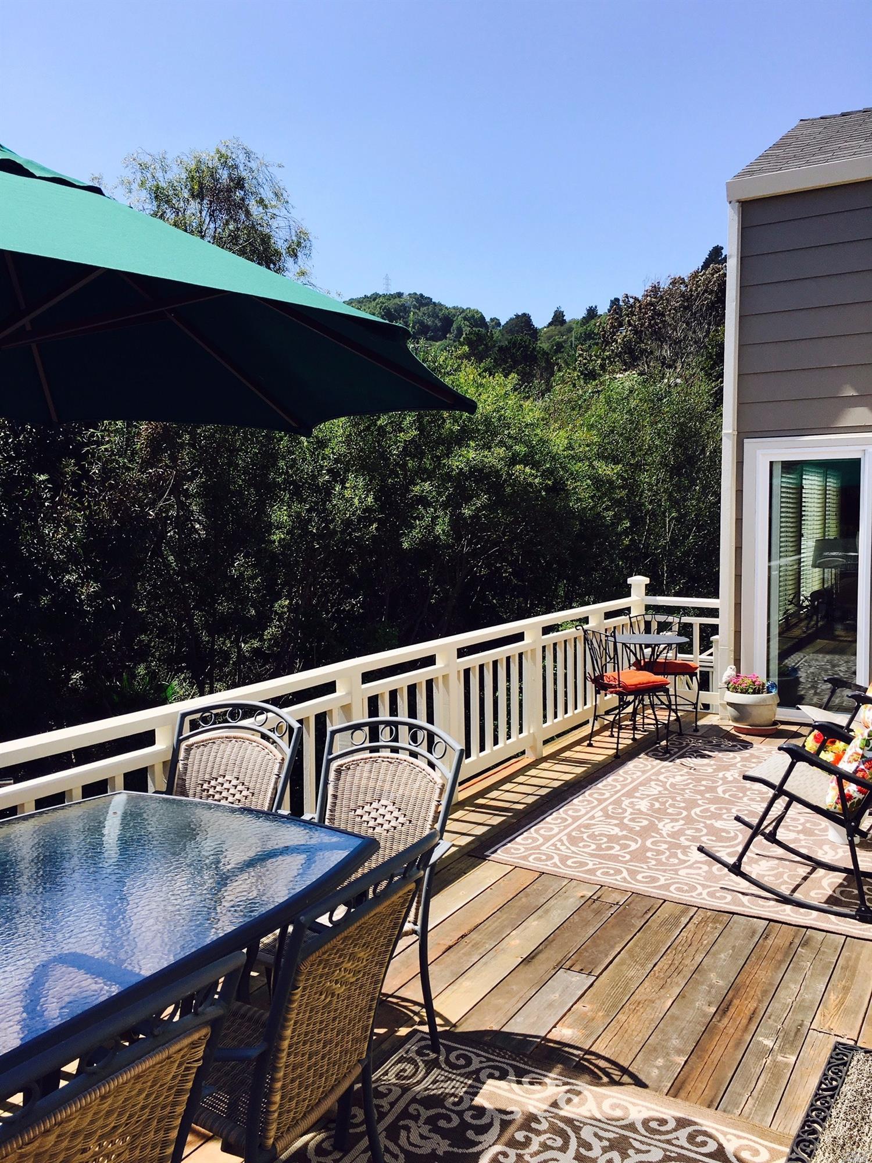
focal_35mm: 29
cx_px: 436
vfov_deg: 61.7
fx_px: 974
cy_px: 582
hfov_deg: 48.2
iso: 25
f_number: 2.2
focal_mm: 4.15
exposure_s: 1/1374
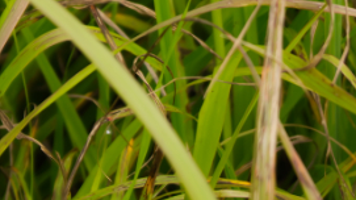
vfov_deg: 3.1
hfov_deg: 5.6
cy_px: -321
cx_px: 71
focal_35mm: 383
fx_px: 3616
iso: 100
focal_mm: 55
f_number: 5.6
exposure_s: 1/200
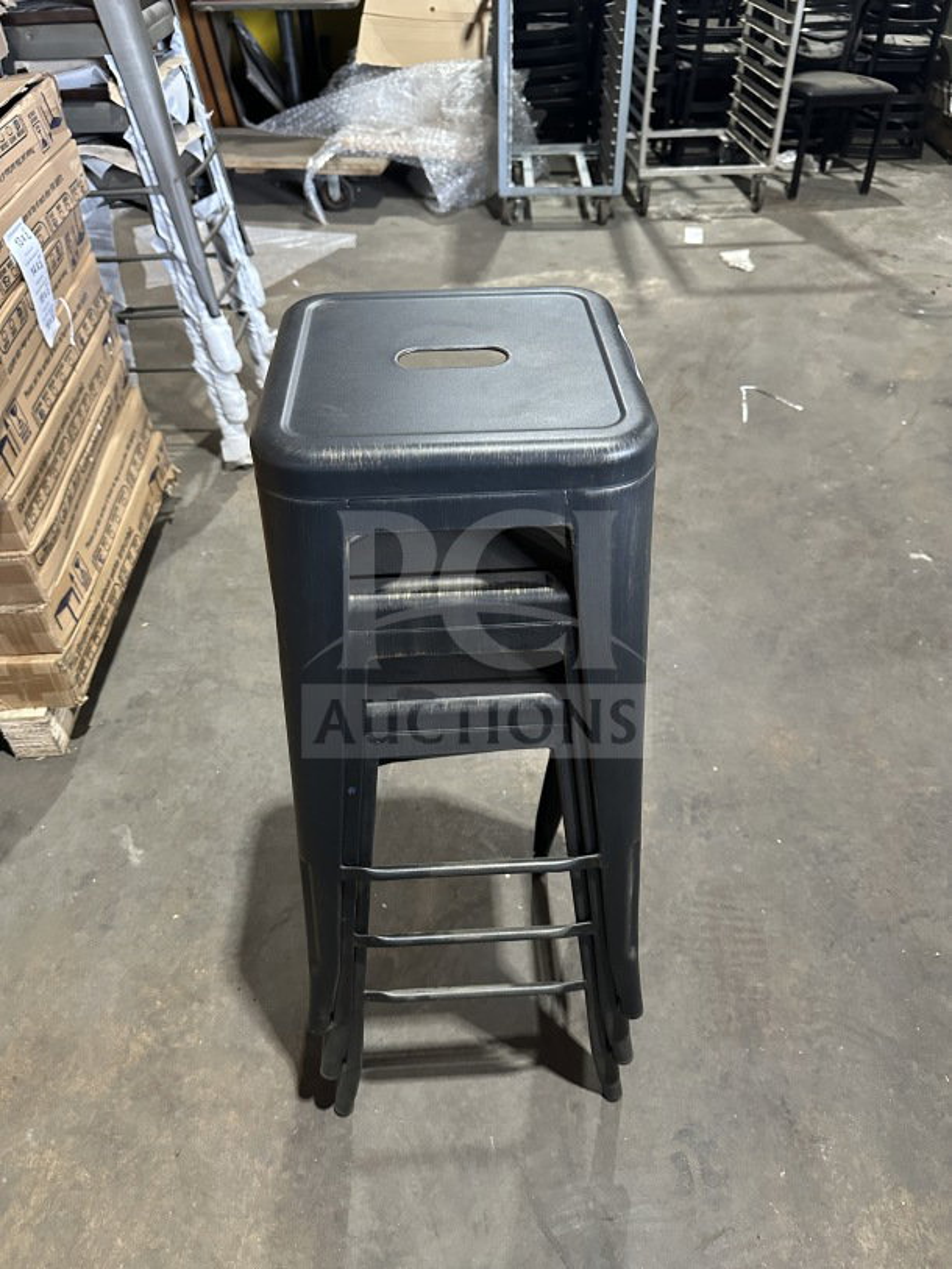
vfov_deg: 71.6
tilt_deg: -41.0
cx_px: 476
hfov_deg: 56.8
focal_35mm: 24
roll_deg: +0.4
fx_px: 880
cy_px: 634
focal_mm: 6.86
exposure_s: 1/60
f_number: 1.78
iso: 640
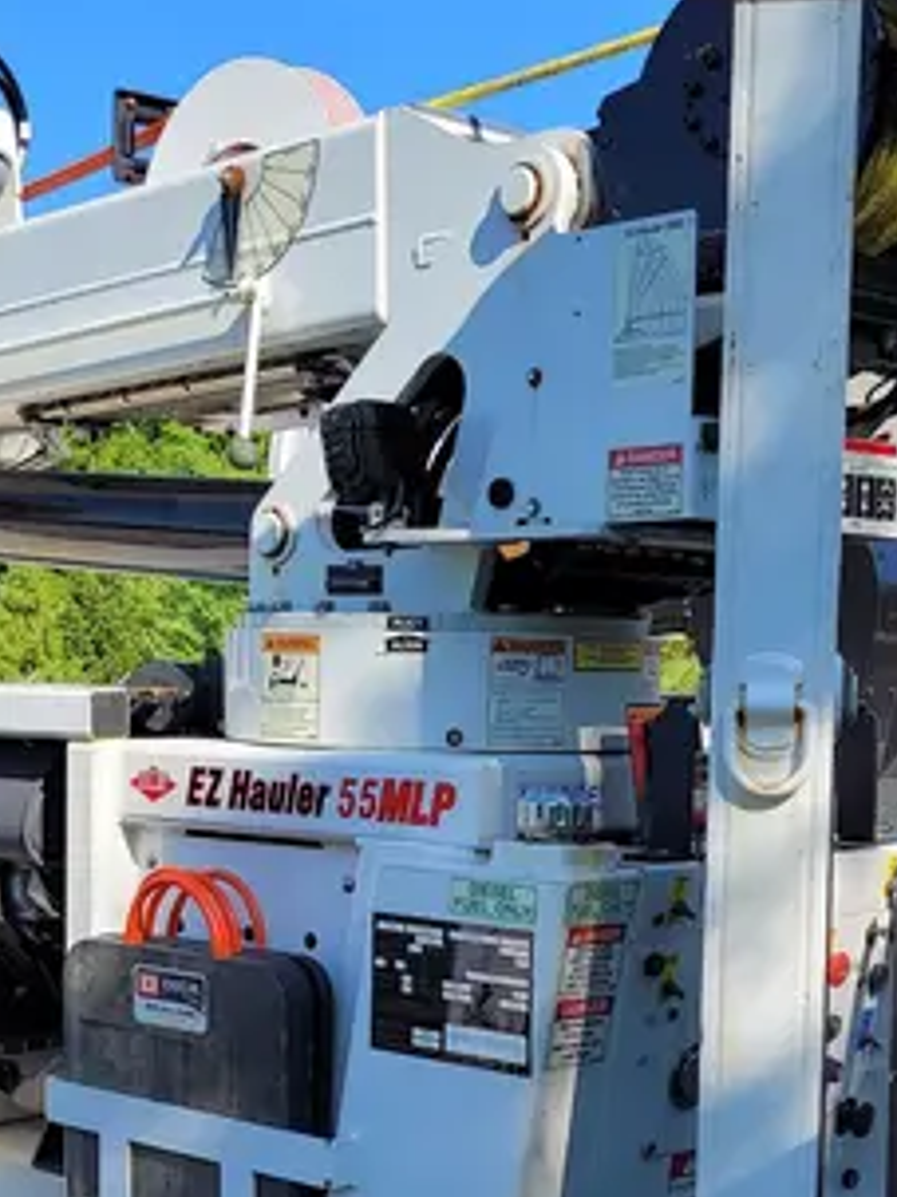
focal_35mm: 63
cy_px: 828
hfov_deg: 23.2
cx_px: 348
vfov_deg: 30.4
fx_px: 2178
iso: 40
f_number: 1.8
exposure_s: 1/1311
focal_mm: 5.4
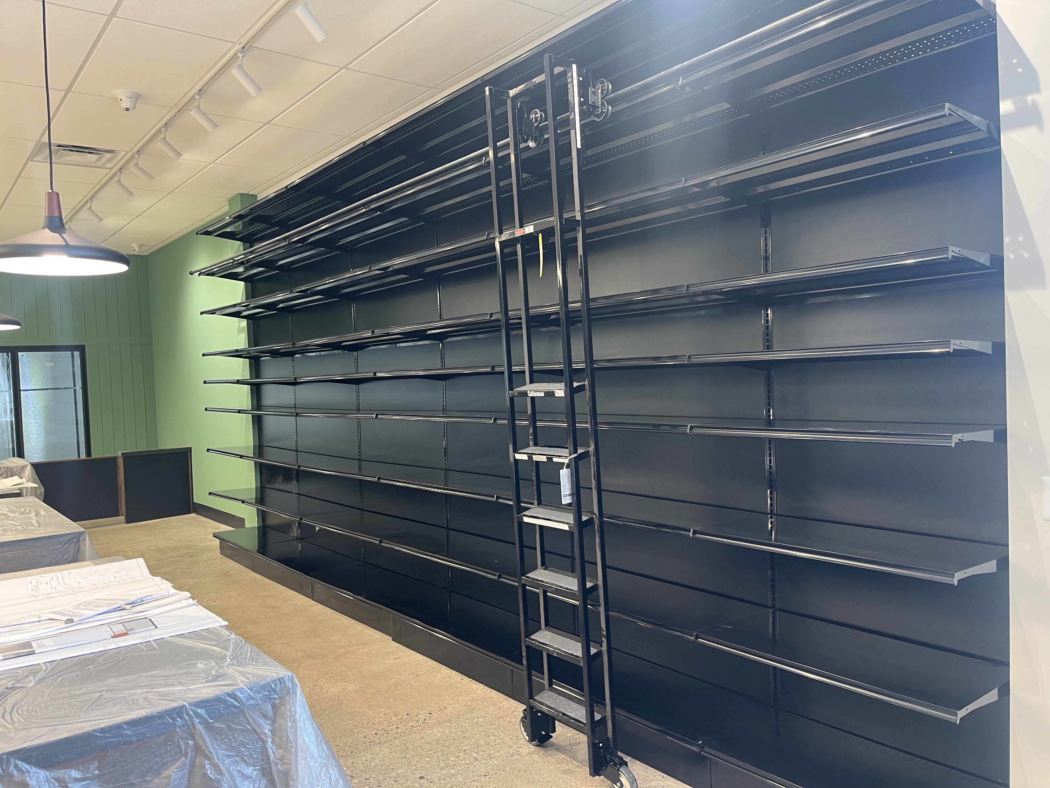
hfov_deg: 67.3
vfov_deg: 53.1
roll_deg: +3.0
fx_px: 789
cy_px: 394
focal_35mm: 26
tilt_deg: -5.5
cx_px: 525
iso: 125
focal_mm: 5.1
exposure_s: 1/60
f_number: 1.6
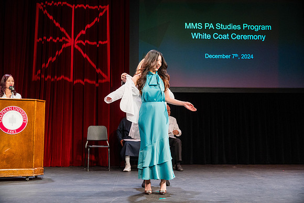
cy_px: 102
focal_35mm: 44
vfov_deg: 30.8
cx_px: 152
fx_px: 368
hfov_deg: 44.9
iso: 1250
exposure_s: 1/320
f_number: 3.5
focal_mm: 43.6
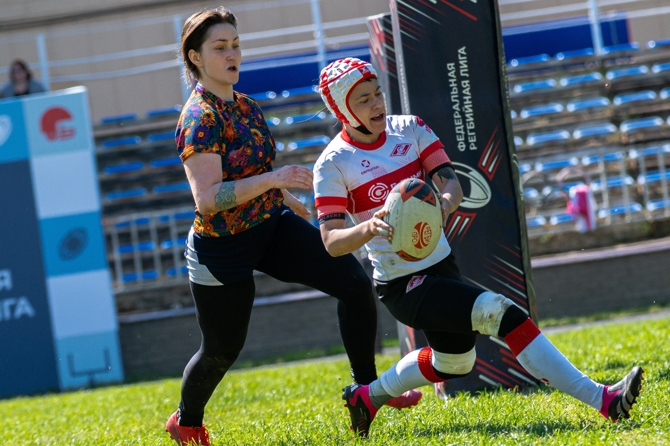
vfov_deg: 3.5
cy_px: 182
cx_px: 230
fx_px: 7364
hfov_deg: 5.2
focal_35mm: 396
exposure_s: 1/1250
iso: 640
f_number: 5.6
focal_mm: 200
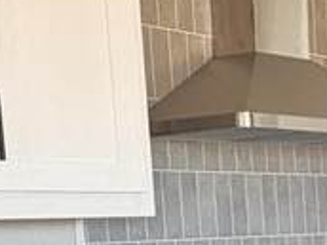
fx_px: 982
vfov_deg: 13.6
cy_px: 338
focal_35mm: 104
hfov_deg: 15.9
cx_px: 597
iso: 250
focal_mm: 2.22
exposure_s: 1/93
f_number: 2.2
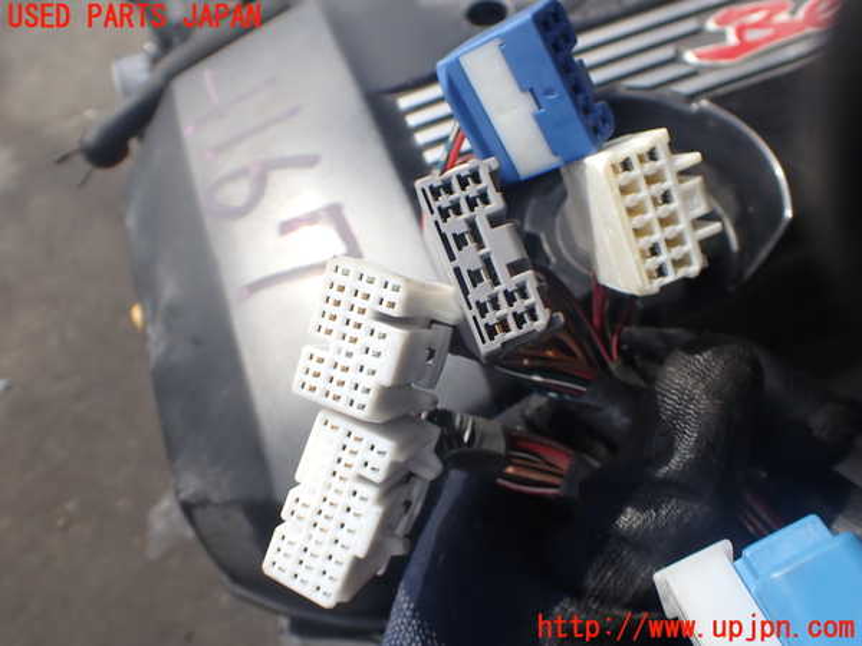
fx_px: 747
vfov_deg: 46.8
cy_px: 323
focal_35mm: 30
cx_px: 431
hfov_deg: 60.0
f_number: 3.2
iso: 100
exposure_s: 1/640
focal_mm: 5.4
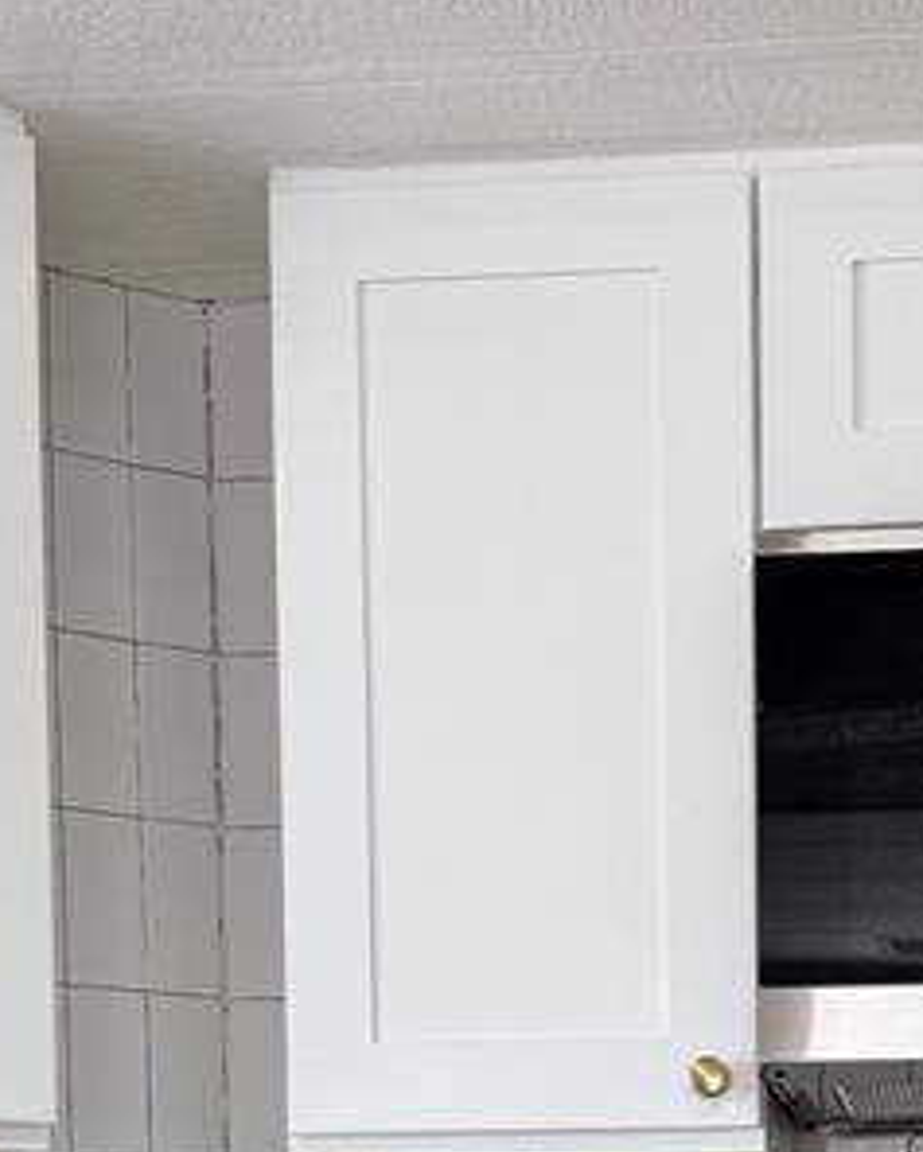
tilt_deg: -0.6
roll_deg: +0.4
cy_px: 1448
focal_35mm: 95
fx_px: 3242
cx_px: 771
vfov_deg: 18.9
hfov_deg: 16.1
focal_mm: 6.76
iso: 50
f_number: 1.78
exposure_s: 1/120
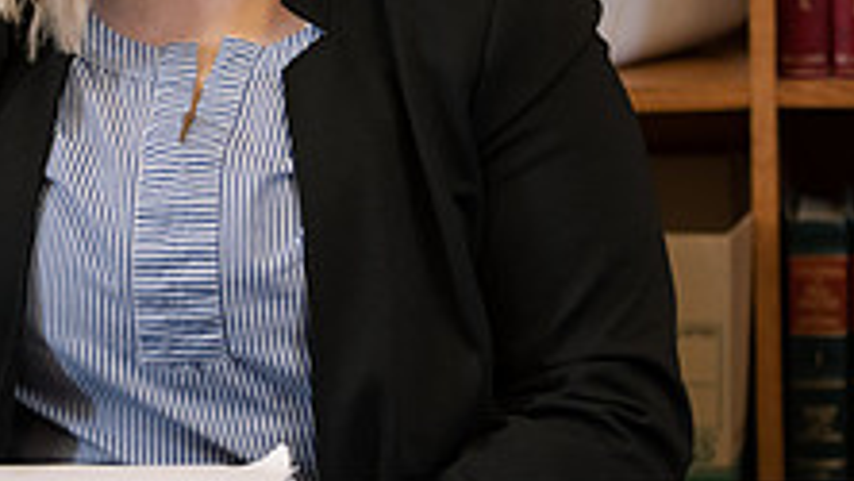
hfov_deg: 11.2
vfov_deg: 6.3
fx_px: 4349
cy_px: 33
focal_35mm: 192
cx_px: 146
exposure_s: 1/160
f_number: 4
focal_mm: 70
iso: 1250
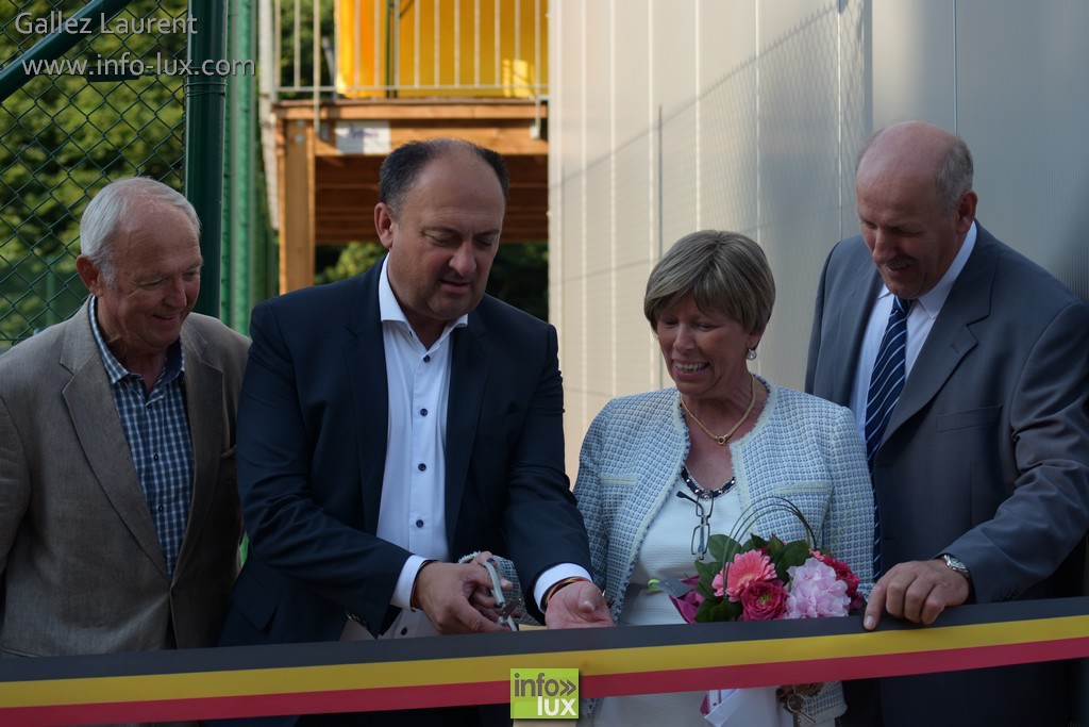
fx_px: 2269
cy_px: 364
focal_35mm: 75
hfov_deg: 27.0
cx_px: 544
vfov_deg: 18.2
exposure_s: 1/400
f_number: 3.5
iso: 100
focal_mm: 50
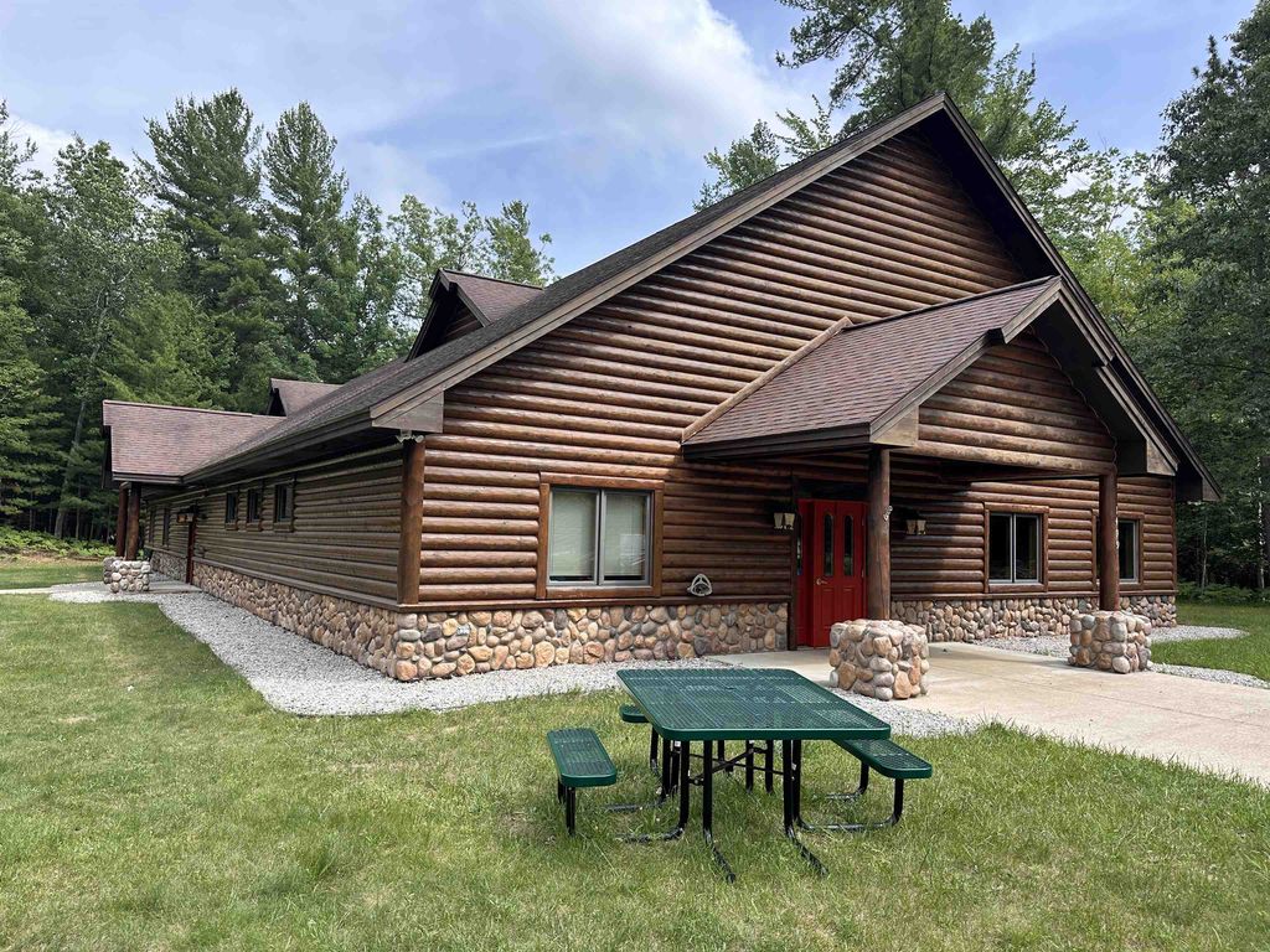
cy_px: 476
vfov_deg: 56.8
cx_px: 635
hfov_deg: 71.6
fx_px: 881
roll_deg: -2.0
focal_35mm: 24
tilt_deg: +4.1
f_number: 1.78
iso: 80
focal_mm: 6.86
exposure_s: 1/1587
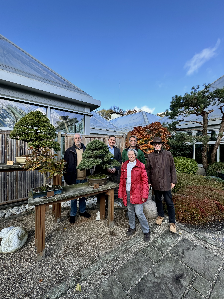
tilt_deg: +0.8
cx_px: 112
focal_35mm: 14
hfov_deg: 85.7
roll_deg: -1.4
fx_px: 121
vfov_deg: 102.1
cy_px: 150
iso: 40
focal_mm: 2.22
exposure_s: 1/440
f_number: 2.2
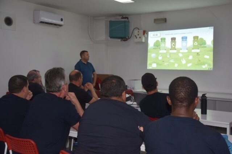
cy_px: 77
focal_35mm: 45
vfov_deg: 29.9
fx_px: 290
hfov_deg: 43.6
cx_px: 116
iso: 450
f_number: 4.2
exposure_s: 1/60
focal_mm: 30
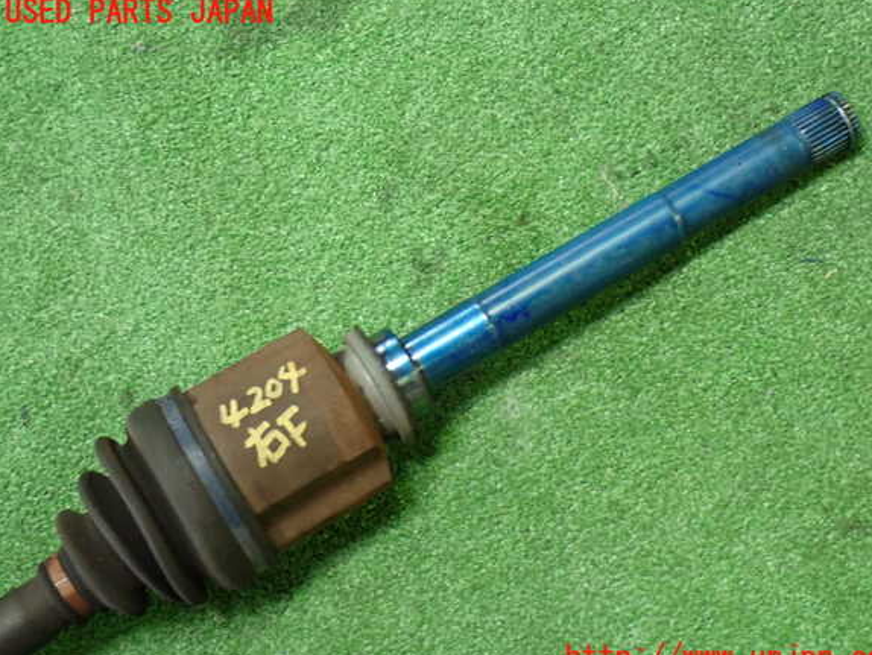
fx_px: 1764
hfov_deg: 27.8
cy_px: 336
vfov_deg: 21.0
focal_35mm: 70
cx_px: 453
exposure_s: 1/40
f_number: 3.8
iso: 800
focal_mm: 11.88
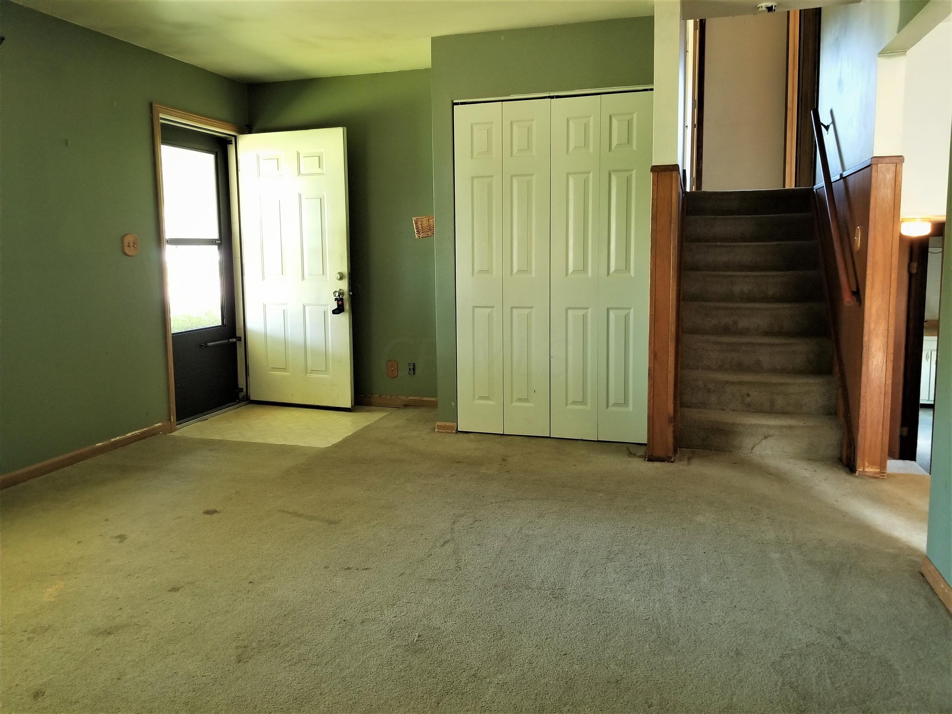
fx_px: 715
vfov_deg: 53.1
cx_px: 476
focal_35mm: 26
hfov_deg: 67.3
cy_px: 357
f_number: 1.7
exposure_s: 1/30
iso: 250
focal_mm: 4.25
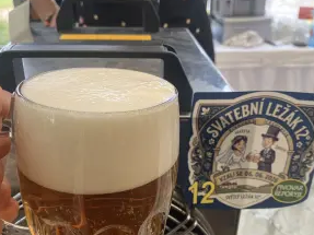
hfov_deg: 47.9
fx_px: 354
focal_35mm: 39
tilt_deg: -27.4
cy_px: 156
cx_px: 160
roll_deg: +0.6
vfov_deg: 36.4
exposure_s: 1/195
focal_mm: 3.99
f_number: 1.8
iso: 25
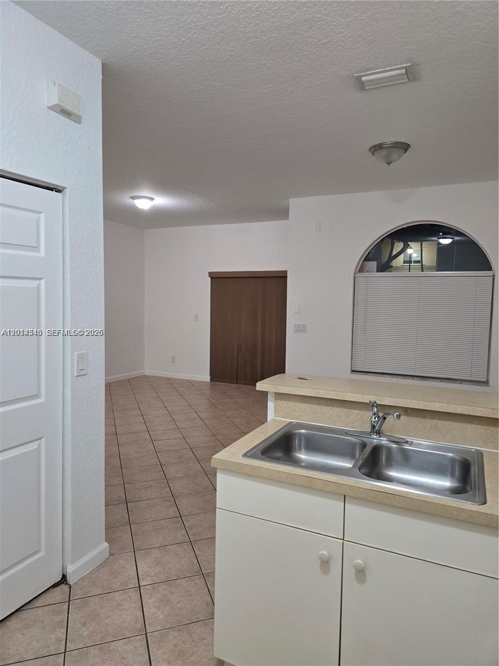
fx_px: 442
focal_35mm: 23
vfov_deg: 73.9
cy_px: 333
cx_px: 250
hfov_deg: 58.9
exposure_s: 1/40
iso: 250
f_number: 1.7
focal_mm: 6.3
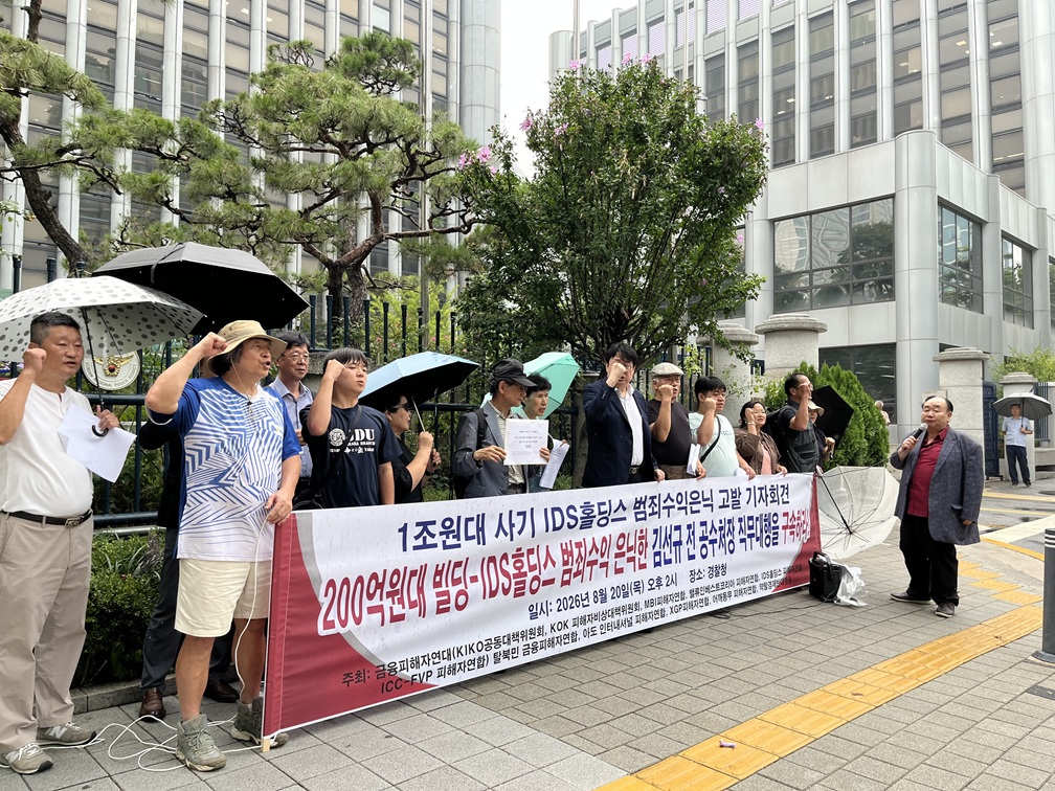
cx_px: 528
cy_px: 396
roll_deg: +0.8
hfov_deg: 67.3
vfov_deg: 53.1
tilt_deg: +3.3
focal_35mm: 26
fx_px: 792
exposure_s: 1/437
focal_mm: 5.1
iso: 50
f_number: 1.6
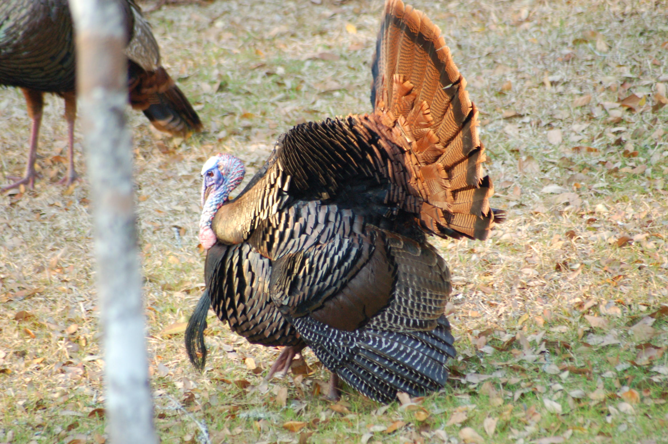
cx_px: 334
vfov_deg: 3.0
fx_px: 8342
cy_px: 222
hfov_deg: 4.6
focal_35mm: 450
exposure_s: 1/80
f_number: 5.6
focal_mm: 300
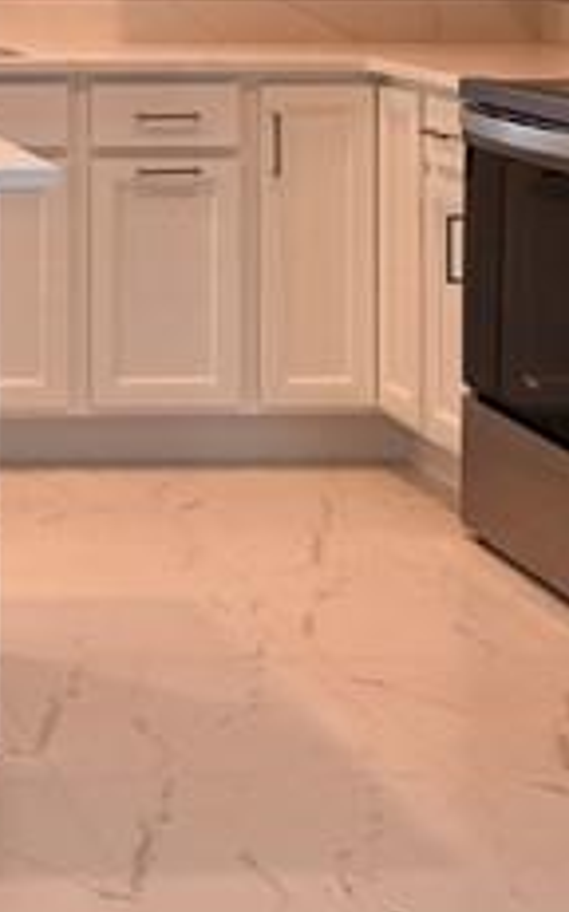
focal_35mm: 113
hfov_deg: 11.1
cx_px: -312
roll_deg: -0.3
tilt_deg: -1.4
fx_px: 2809
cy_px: -55
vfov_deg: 17.9
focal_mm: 6.76
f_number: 1.78
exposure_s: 1/120
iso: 100
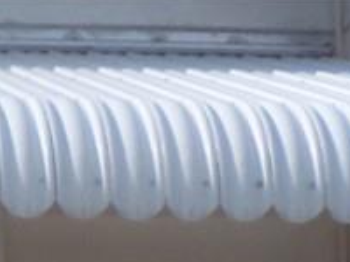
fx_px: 1972
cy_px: 665
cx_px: -242
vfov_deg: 7.1
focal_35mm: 195
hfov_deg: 9.7
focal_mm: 6.3
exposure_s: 1/500
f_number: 5.6
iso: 100
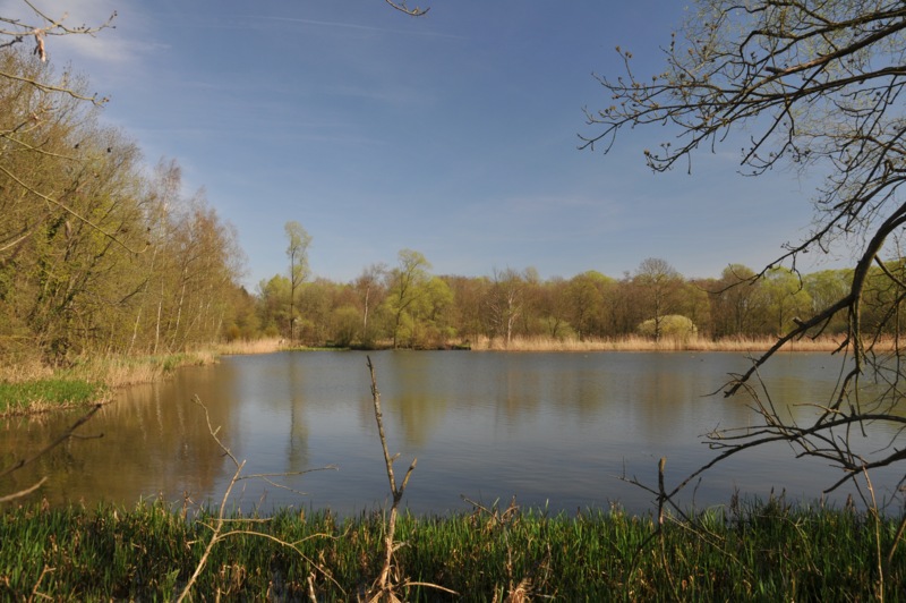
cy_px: 302
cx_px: 453
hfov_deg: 62.0
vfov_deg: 43.5
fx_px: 754
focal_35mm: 30
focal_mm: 20
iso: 200
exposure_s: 1/125
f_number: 10
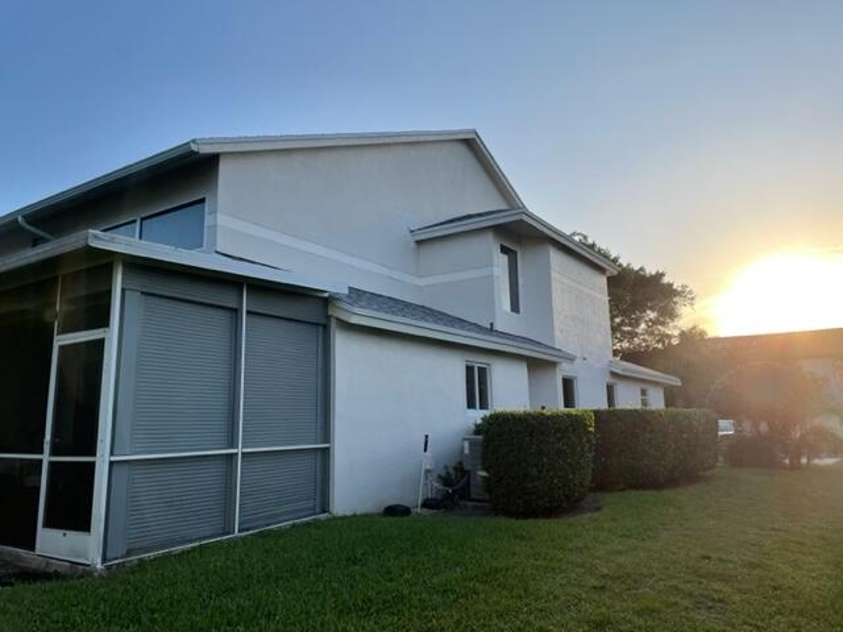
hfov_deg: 67.3
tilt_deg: +9.7
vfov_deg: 53.1
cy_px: 316
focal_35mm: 26
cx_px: 422
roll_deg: +1.0
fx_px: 633
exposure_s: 1/2092
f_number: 1.6
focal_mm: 4.2
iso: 32
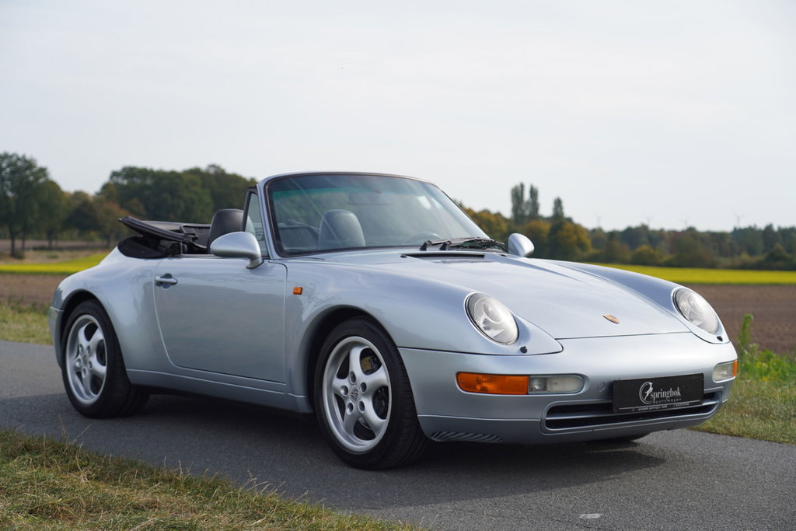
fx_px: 1437
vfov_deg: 20.9
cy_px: 266
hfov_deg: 31.0
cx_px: 398
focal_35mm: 65
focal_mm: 65
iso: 100
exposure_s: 1/800
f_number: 4
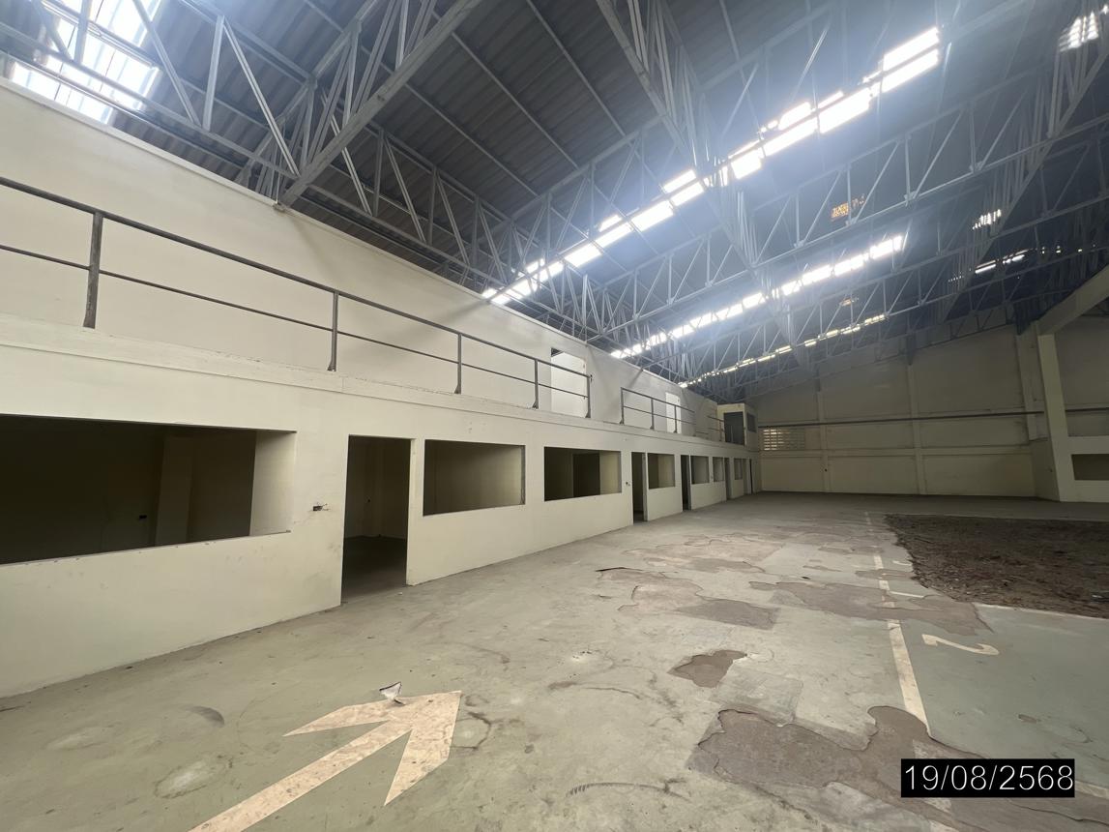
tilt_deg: +5.1
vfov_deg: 89.9
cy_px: 416
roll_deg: +0.6
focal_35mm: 13
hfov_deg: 106.2
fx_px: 416
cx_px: 554
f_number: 1.8
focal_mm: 1.57
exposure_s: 1/99
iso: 32
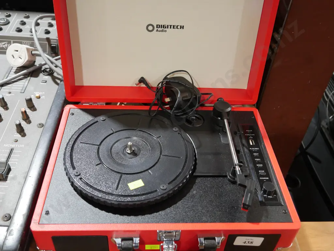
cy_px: 126
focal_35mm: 36
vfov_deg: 39.7
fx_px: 348
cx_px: 167
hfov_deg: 51.3
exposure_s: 1/60
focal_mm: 18
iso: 1250
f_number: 4.5
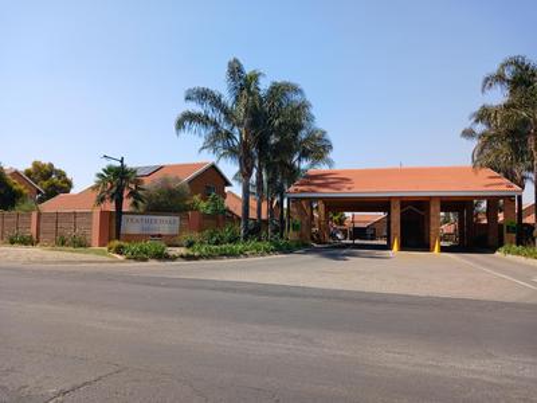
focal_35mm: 27
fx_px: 419
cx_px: 268
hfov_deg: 65.3
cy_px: 202
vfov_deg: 51.4
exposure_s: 1/483
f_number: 1.8
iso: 20
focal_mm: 4
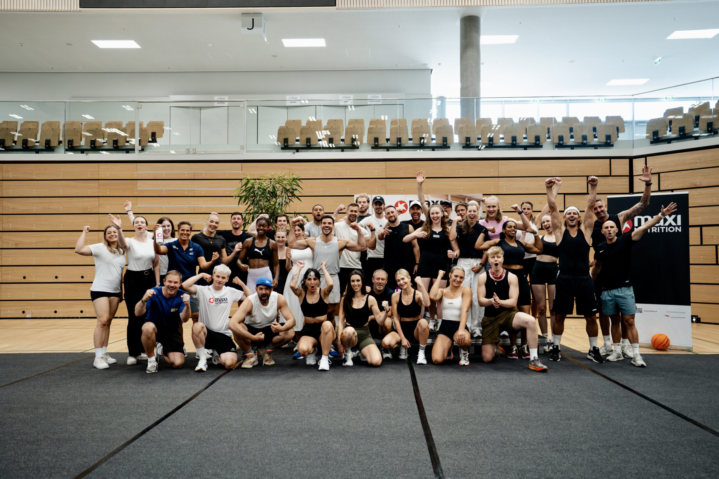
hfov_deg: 61.9
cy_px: 240
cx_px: 360
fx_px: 599
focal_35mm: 30
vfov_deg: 43.6
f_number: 2.8
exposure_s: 1/250
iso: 800
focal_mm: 30
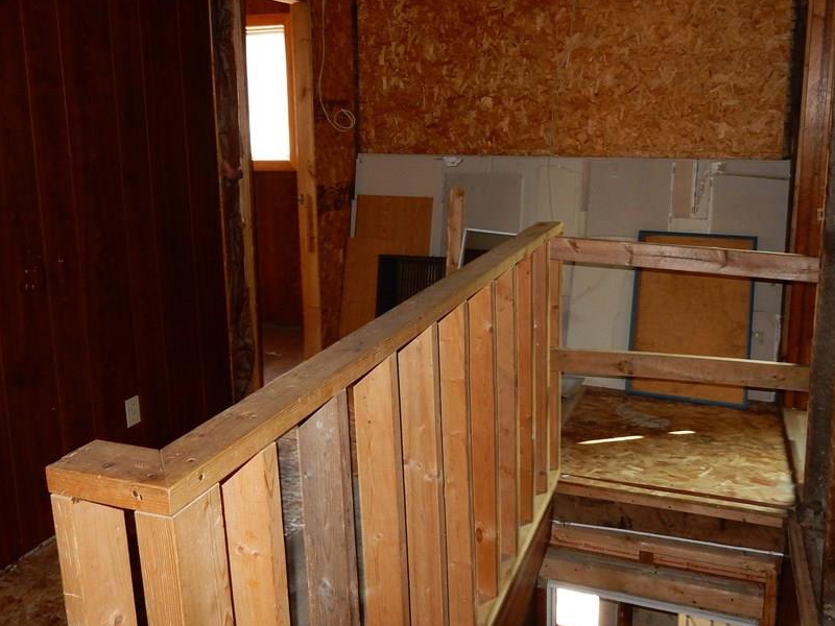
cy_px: 245
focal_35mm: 32
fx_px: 772
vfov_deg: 43.9
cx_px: 408
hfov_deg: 56.8
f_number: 3.7
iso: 200
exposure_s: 1/30
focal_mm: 4.5
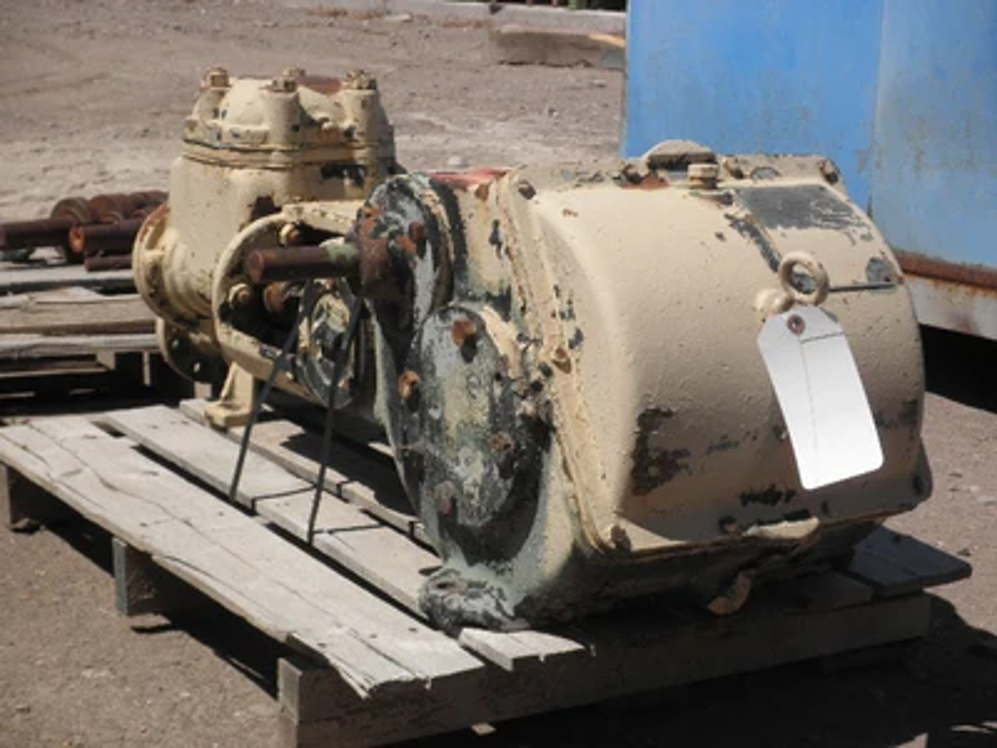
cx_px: 498
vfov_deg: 20.2
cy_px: 374
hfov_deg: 26.7
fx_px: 2103
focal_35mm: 73
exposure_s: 1/125
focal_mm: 12.9
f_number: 11.3
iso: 64
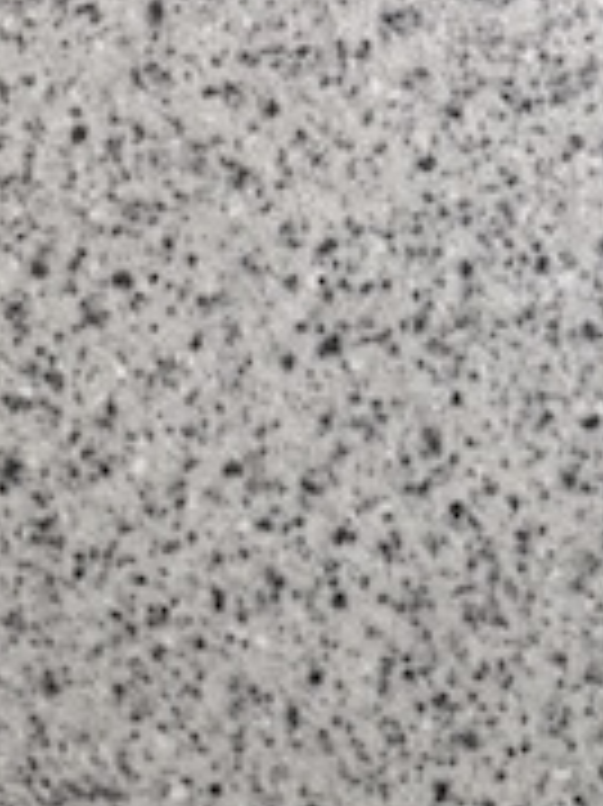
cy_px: 1306
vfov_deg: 19.1
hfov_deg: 16.4
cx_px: 742
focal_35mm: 86
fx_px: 2000
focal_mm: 6.76
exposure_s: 1/50
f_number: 1.78
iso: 125
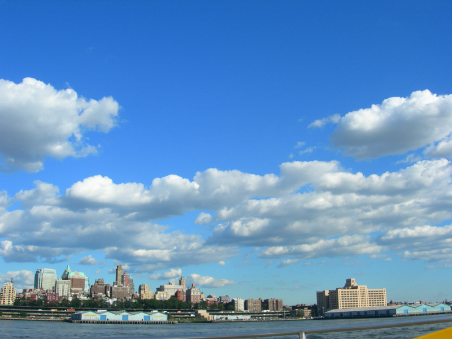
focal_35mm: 38
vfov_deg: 37.7
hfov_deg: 49.0
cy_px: 170
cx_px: 226
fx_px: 496
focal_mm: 7.8
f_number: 4.8
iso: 50
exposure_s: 1/640
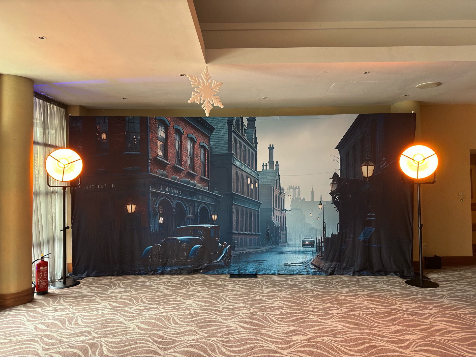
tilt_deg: +0.6
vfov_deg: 56.8
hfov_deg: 71.6
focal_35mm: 24
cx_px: 238
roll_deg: +0.5
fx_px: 330
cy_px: 178
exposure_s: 1/39
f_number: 1.78
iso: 640
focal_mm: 6.86
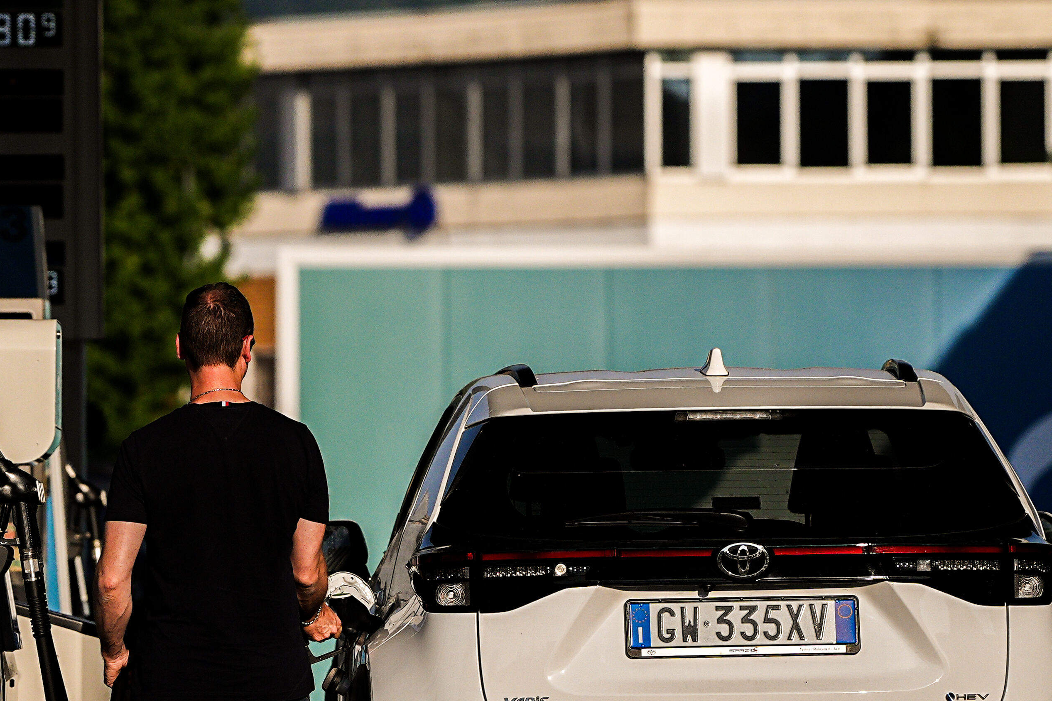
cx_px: 373
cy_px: 282
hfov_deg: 6.6
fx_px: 9145
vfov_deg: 4.4
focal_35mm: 313
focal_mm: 134
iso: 500
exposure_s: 1/20000
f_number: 2.8
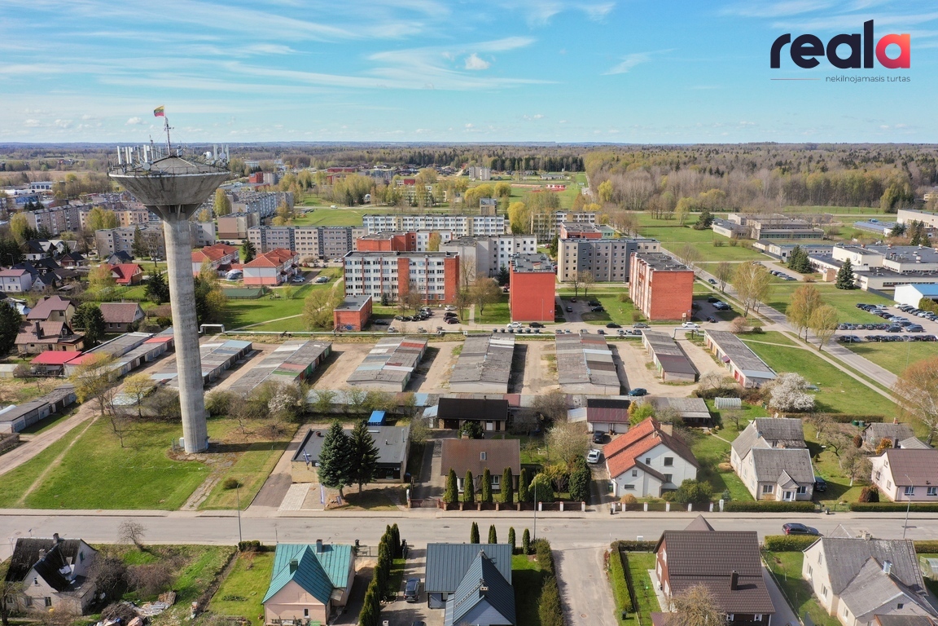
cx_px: 469
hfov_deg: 65.5
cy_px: 313
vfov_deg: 46.4
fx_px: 729
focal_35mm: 28
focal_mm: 10.26
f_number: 5.6
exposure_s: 1/500
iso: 100
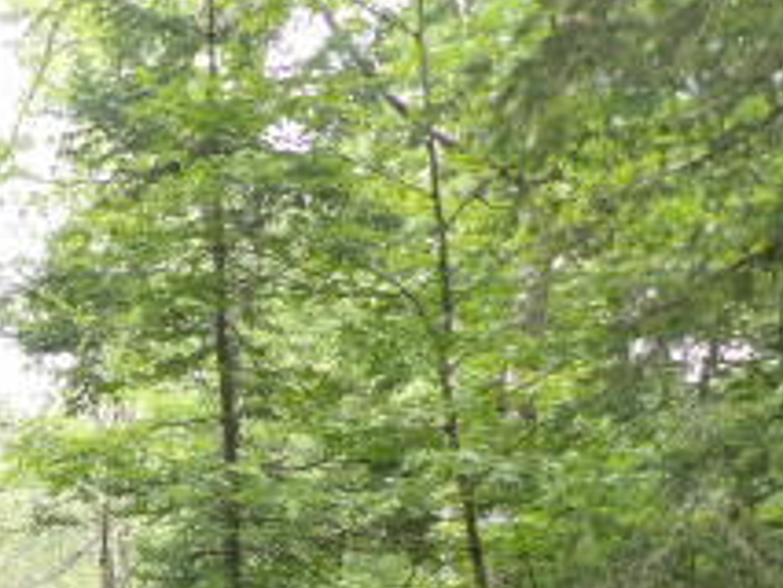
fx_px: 1630
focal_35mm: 72
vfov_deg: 18.4
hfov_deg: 24.9
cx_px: -99
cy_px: 860
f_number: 3.2
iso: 100
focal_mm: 4.3
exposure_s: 1/63
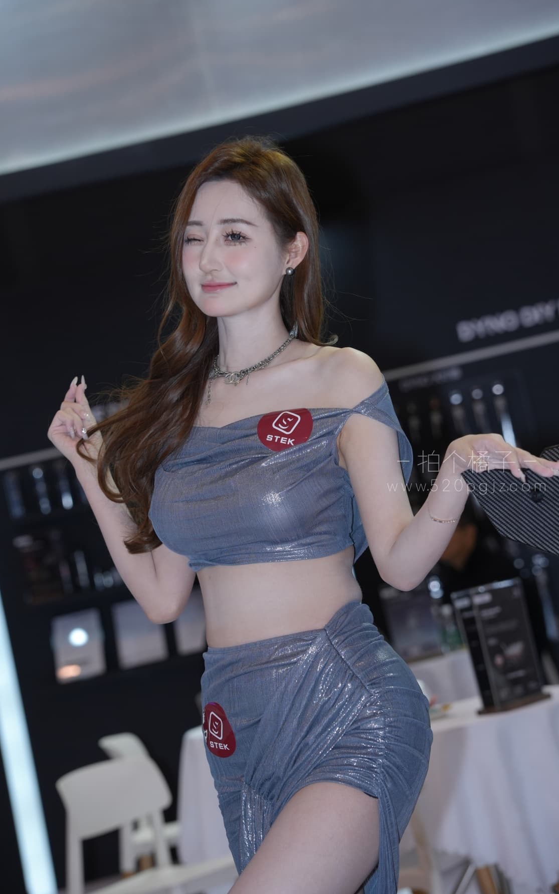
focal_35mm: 108
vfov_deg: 19.3
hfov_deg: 12.1
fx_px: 2633
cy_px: 447
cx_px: 277
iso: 400
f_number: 5
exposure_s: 1/160
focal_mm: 105
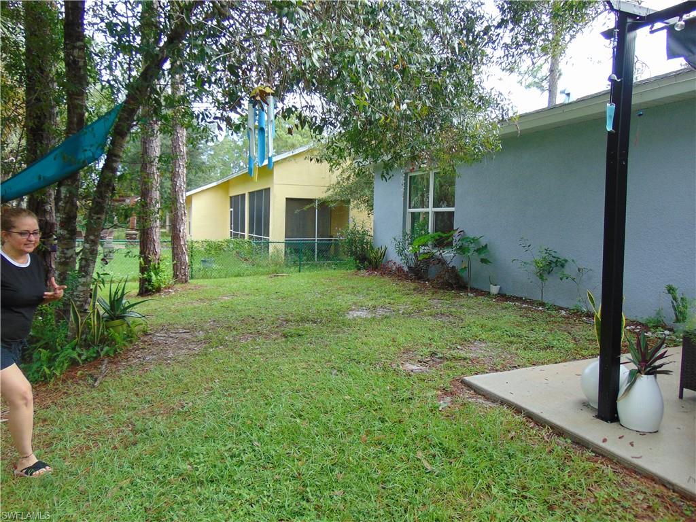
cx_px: 348
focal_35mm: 25
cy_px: 261
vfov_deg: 54.9
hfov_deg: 69.4
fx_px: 503
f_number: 3
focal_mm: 4.5
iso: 80
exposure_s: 1/160
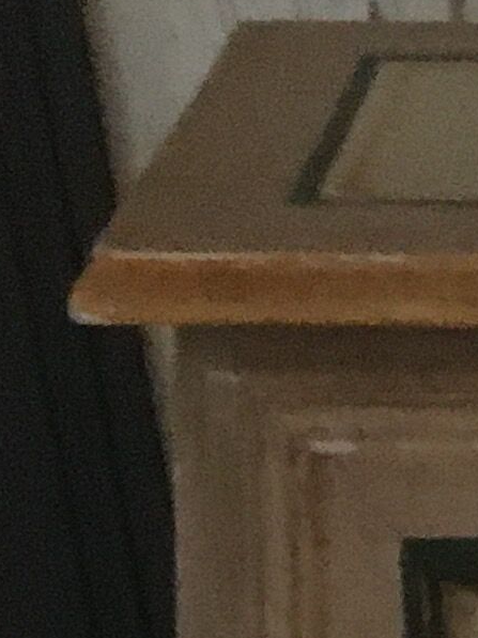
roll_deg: -3.7
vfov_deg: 8.7
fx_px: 3613
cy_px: 1783
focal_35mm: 196
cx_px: 1509
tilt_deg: -36.1
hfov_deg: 6.7
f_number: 2.2
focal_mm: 4.15
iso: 400
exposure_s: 1/17
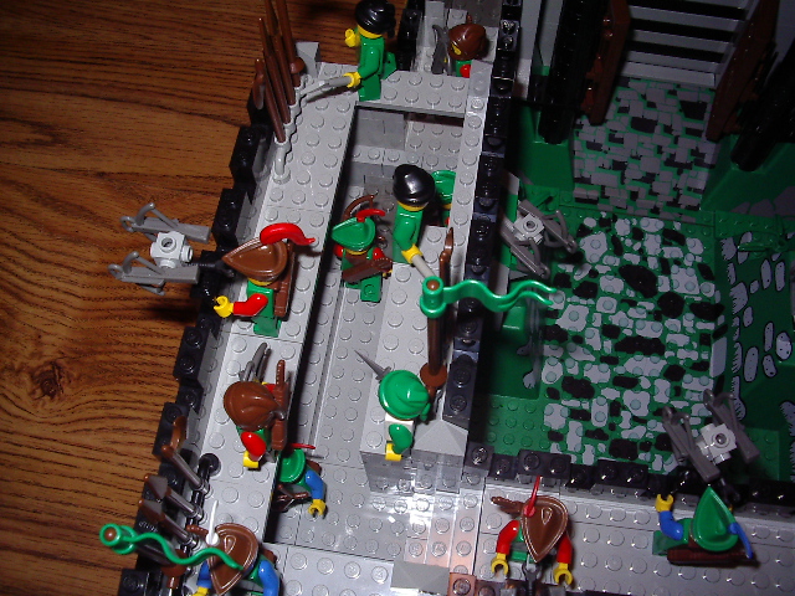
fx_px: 873
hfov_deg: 49.0
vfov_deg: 37.7
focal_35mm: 38
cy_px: 298
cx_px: 398
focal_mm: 5.8
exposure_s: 1/60
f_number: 4.8
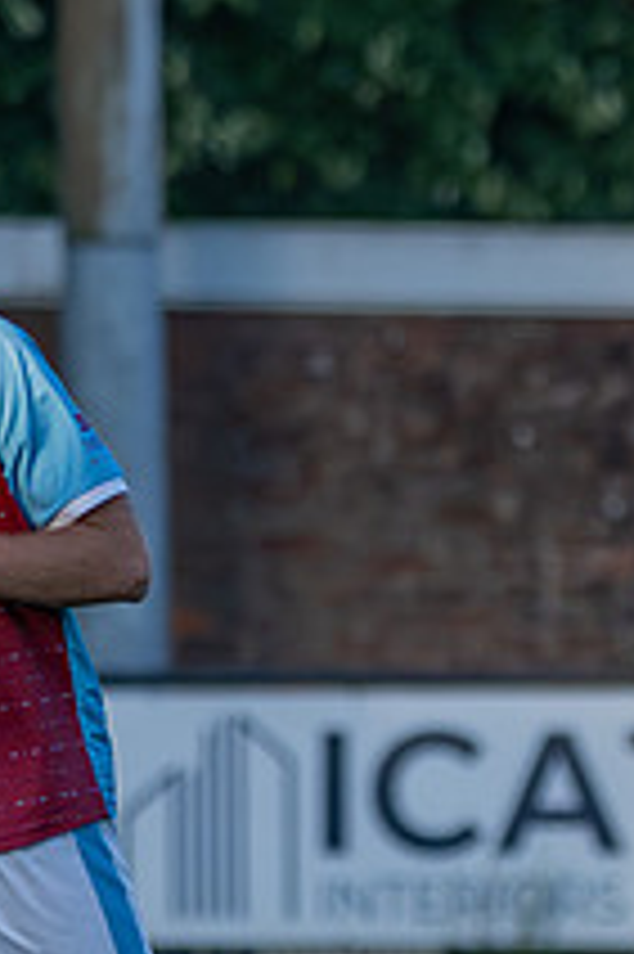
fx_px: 24050
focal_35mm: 909
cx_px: 459
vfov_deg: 2.3
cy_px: 828
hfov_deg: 1.5
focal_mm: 160
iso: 400
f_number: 2.8
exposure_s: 1/4000
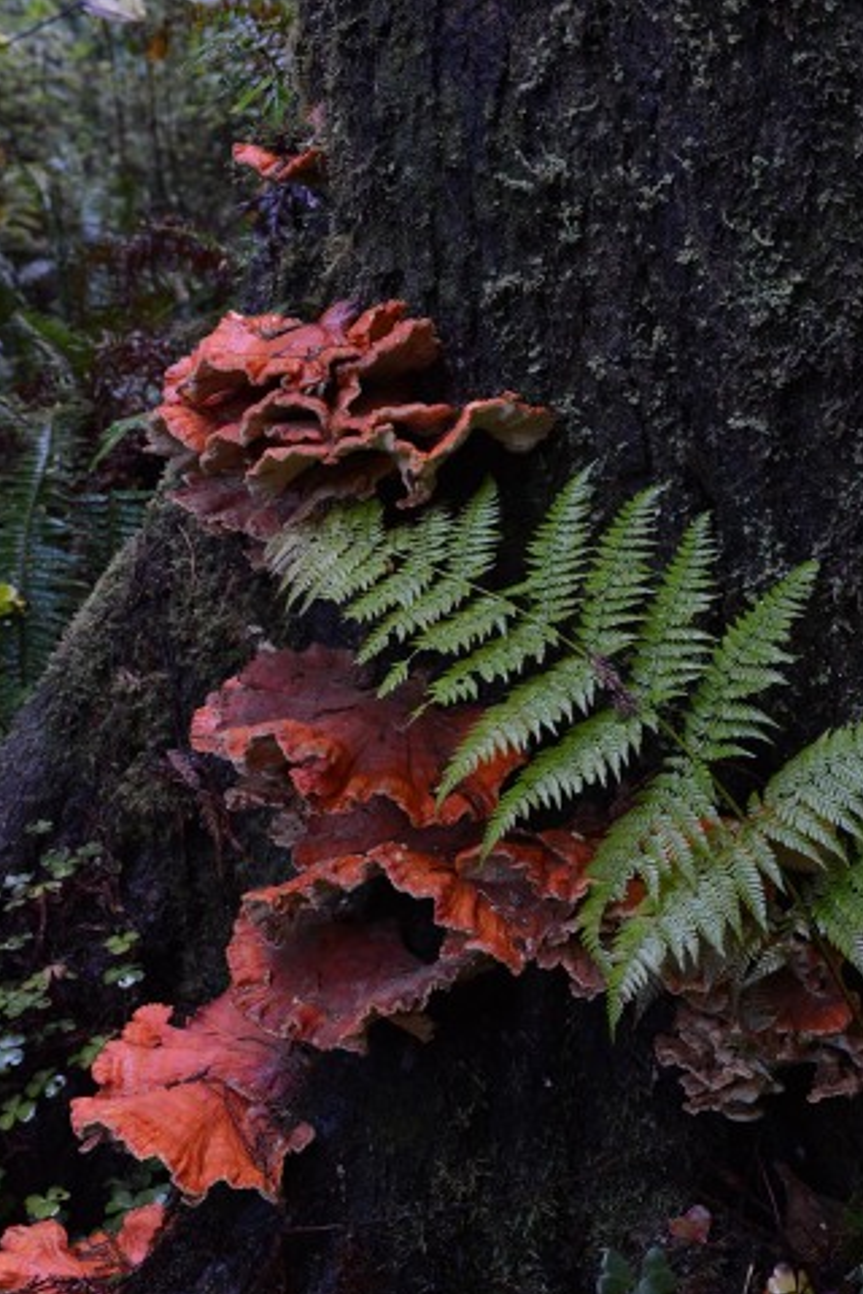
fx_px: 1942
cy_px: 722
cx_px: 467
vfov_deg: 36.8
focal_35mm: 54
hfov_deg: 25.1
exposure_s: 1/30
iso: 2000
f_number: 7.1
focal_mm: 48
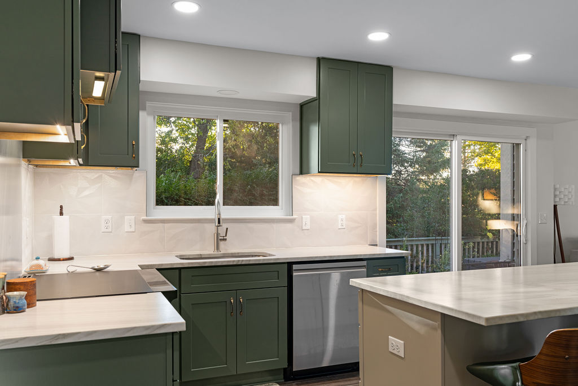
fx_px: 482
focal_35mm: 30
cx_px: 289
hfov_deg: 61.9
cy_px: 193
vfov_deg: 43.6
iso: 640
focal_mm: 30
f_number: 7.1
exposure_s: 1/4
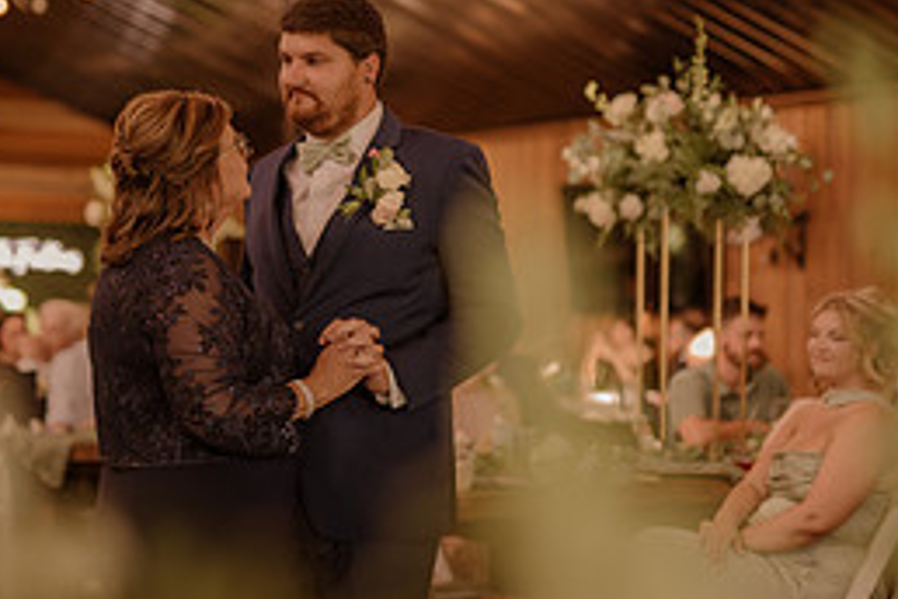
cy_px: 195
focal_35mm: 87
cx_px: 412
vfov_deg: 15.7
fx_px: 2170
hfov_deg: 23.4
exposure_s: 1/200
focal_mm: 50
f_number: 2
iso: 200
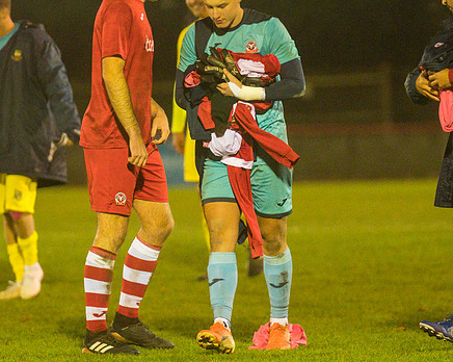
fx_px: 7327
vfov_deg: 2.8
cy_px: 171
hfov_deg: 3.5
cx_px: 217
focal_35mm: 547
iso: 5000
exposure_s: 1/800
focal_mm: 250
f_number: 2.8
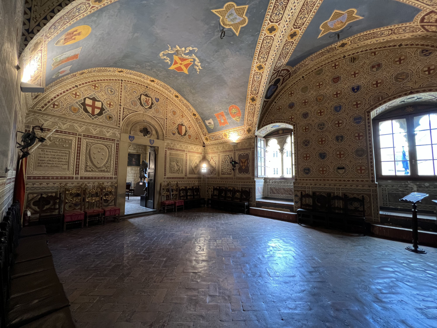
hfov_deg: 106.2
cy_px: 164
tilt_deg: +5.1
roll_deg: +0.1
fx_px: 164
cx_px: 218
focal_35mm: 13
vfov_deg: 89.9
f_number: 1.8
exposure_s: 1/50
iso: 250
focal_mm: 1.57
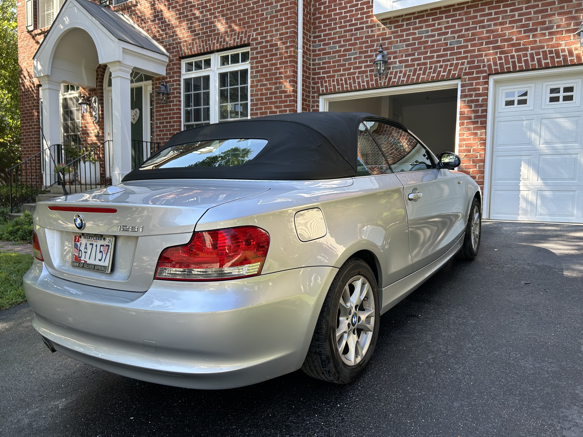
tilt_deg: -4.0
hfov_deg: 67.3
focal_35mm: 26
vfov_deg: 53.1
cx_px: 292
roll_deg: -0.2
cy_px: 218
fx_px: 438
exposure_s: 1/398
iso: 50
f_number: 1.5
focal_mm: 5.7
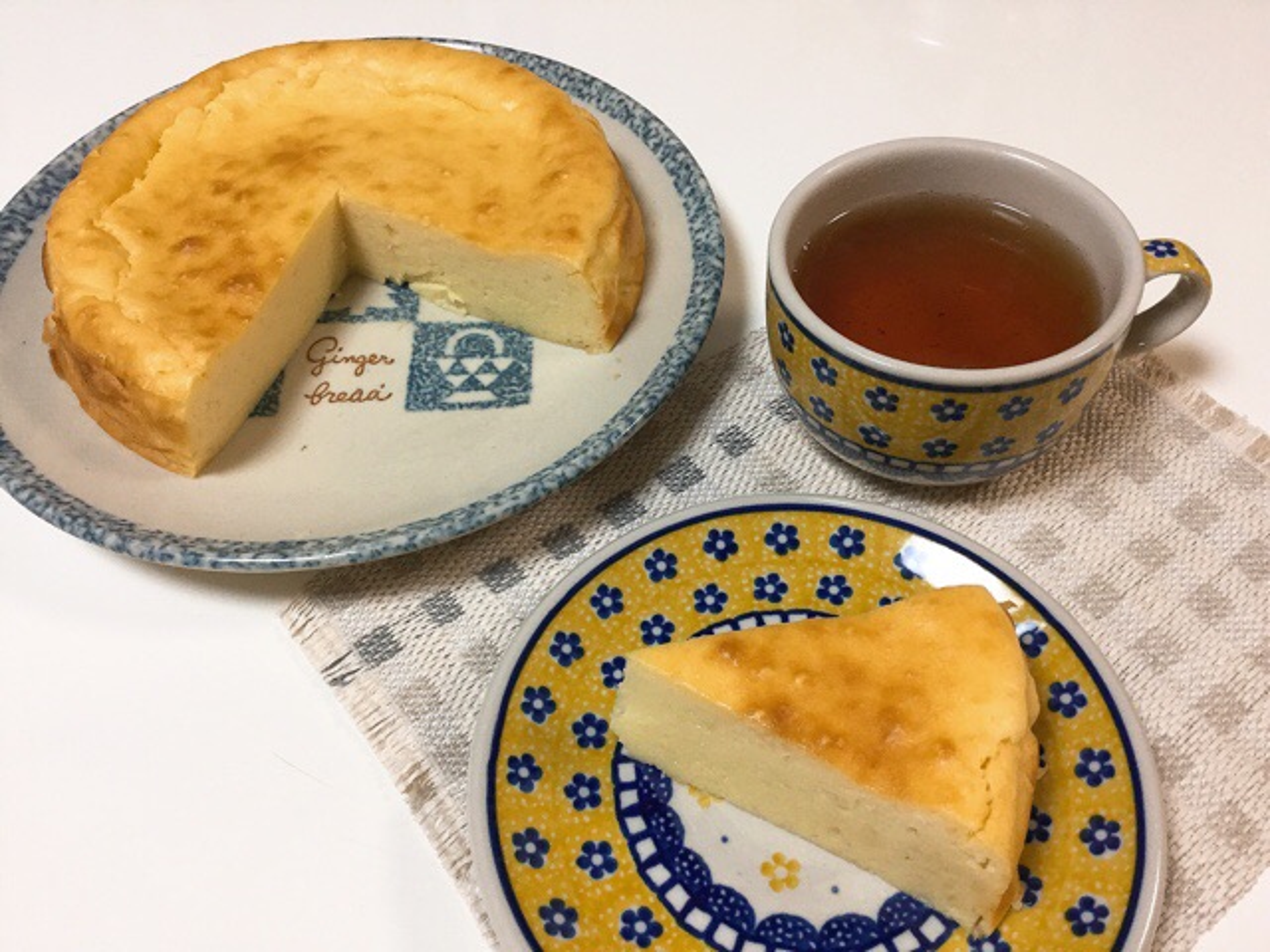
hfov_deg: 58.4
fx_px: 1137
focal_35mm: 31
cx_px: 635
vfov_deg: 45.4
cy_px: 476
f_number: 2.4
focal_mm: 3.3
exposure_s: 1/30
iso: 64
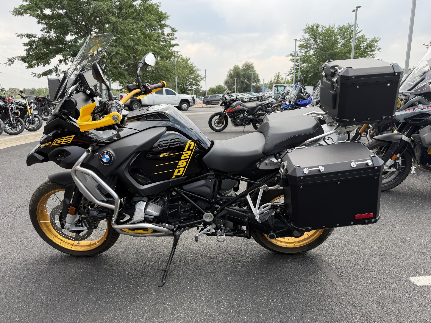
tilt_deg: -12.4
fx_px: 299
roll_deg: +1.6
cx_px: 216
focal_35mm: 24
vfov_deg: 56.8
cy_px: 162
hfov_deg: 71.6
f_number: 1.78
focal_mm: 6.76
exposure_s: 1/1437
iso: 100
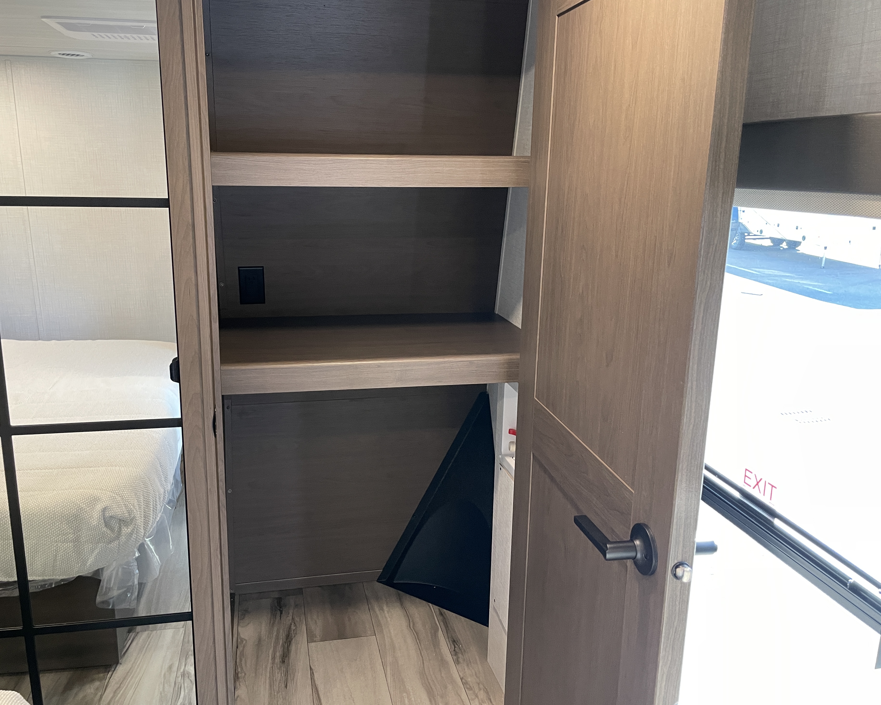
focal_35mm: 28
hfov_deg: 62.1
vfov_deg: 51.5
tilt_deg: -12.1
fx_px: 730
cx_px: 412
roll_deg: -0.4
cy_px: 346
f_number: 1.6
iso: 200
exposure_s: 1/60
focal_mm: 4.2
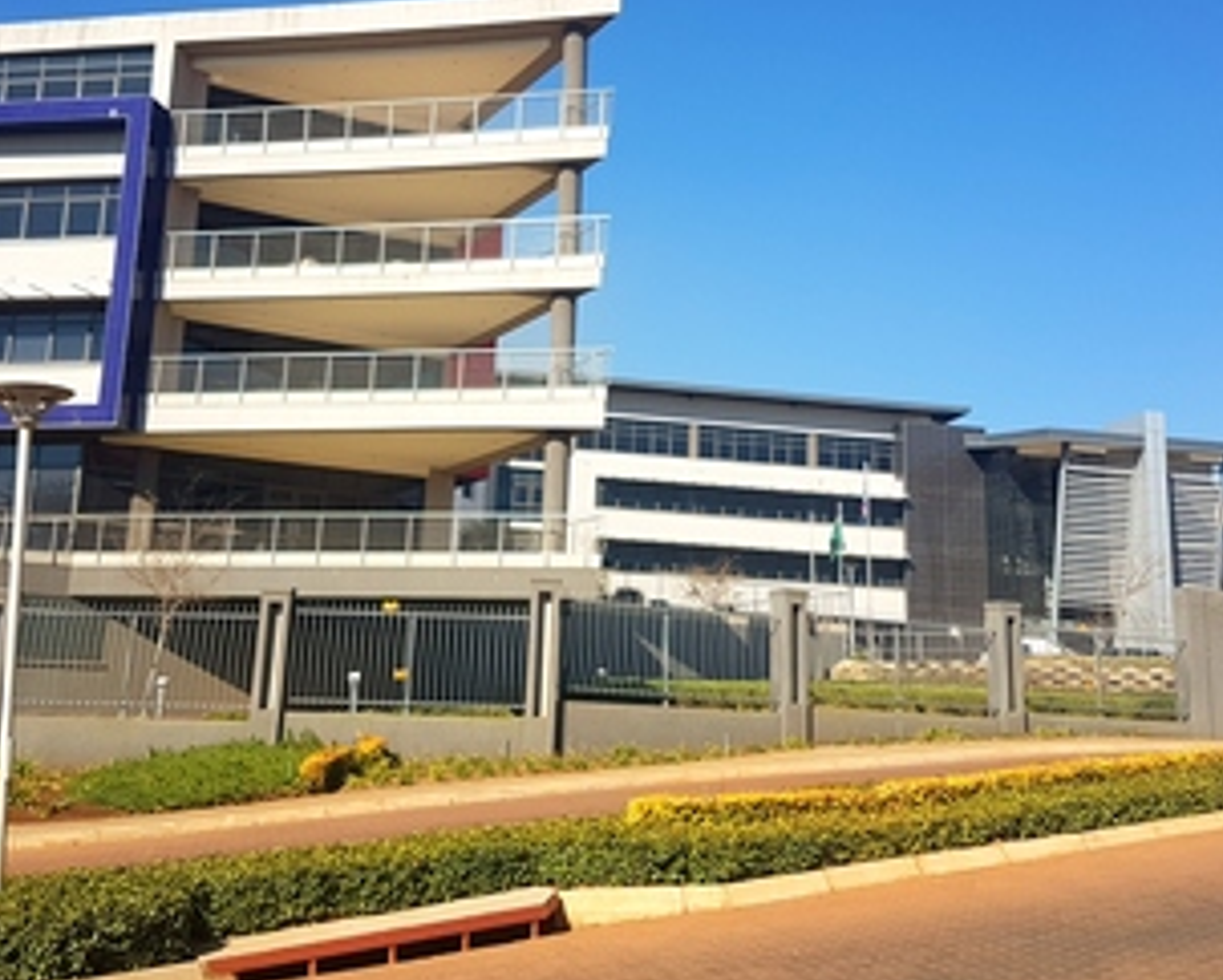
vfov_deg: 35.5
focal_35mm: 42
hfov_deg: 43.8
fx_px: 1521
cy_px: 362
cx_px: 599
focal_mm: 4.2
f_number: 1.7
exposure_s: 1/2024
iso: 40
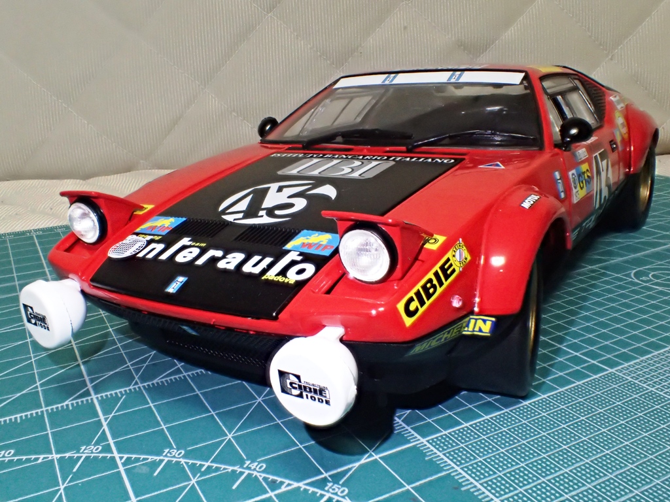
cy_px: 251
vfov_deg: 46.8
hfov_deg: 60.0
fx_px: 581
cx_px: 335
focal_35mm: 30
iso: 800
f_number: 3.2
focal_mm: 5.5
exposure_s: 1/80
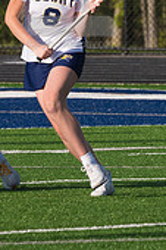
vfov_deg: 2.0
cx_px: 72
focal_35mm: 1024
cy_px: -3
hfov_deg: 1.3
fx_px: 7097
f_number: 5.6
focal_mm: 200
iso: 250
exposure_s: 1/1600
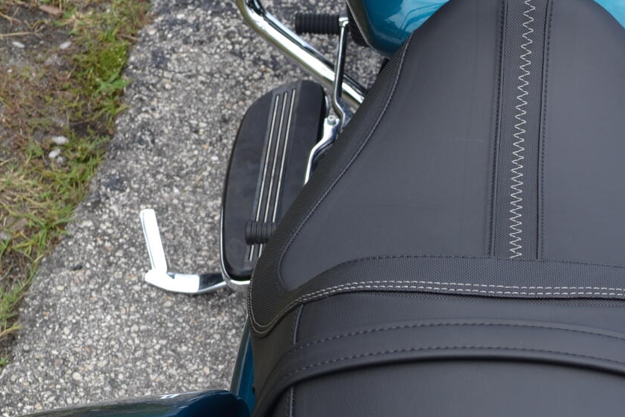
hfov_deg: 25.1
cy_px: 425
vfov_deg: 16.9
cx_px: 525
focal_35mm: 79
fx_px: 1372
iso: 100
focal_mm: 22
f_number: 7.1
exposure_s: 1/200
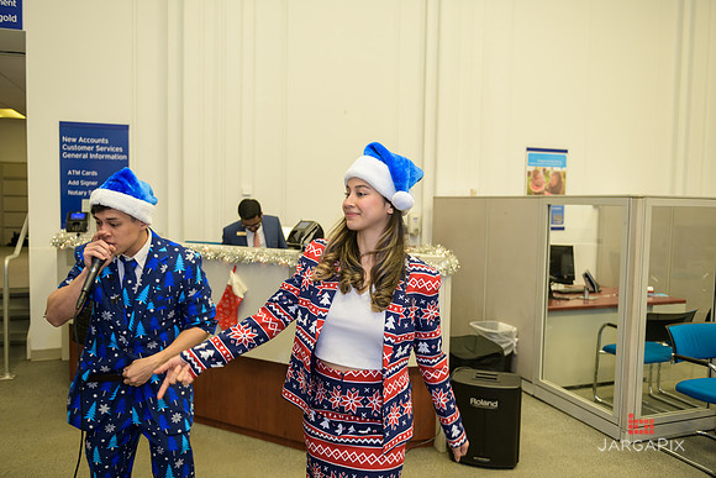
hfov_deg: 63.6
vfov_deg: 45.0
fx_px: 577
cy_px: 239
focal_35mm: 29
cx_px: 358
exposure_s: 1/125
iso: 1000
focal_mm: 29
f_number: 3.2
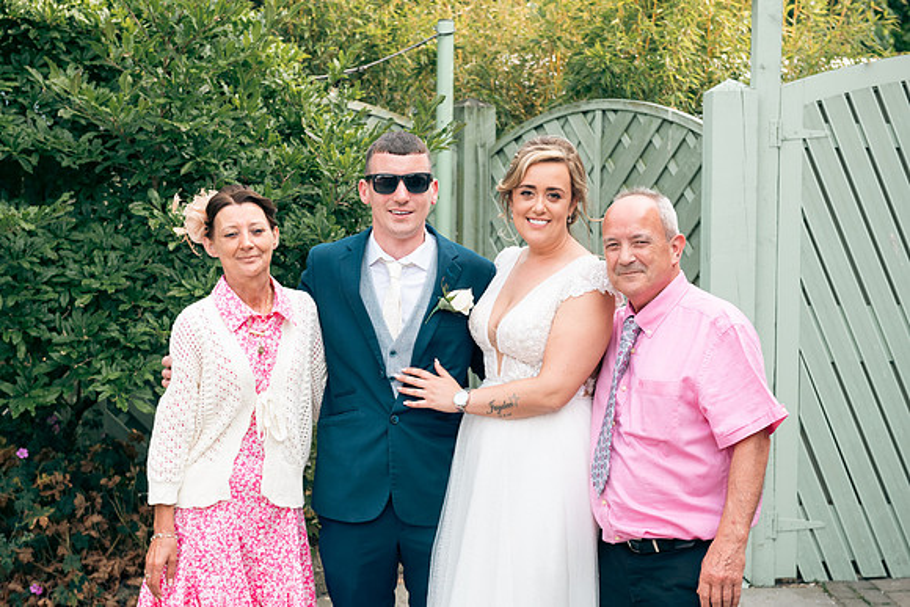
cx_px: 455
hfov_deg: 32.4
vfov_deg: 21.9
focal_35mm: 62
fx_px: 1568
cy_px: 304
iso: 160
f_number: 6.3
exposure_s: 1/160
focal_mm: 62
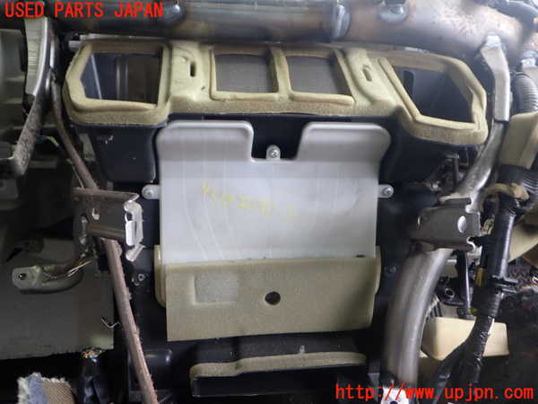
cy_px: 202
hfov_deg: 60.0
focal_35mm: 30
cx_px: 269
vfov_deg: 46.8
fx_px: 466
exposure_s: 1/100
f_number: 2.3
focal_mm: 5.4
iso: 200
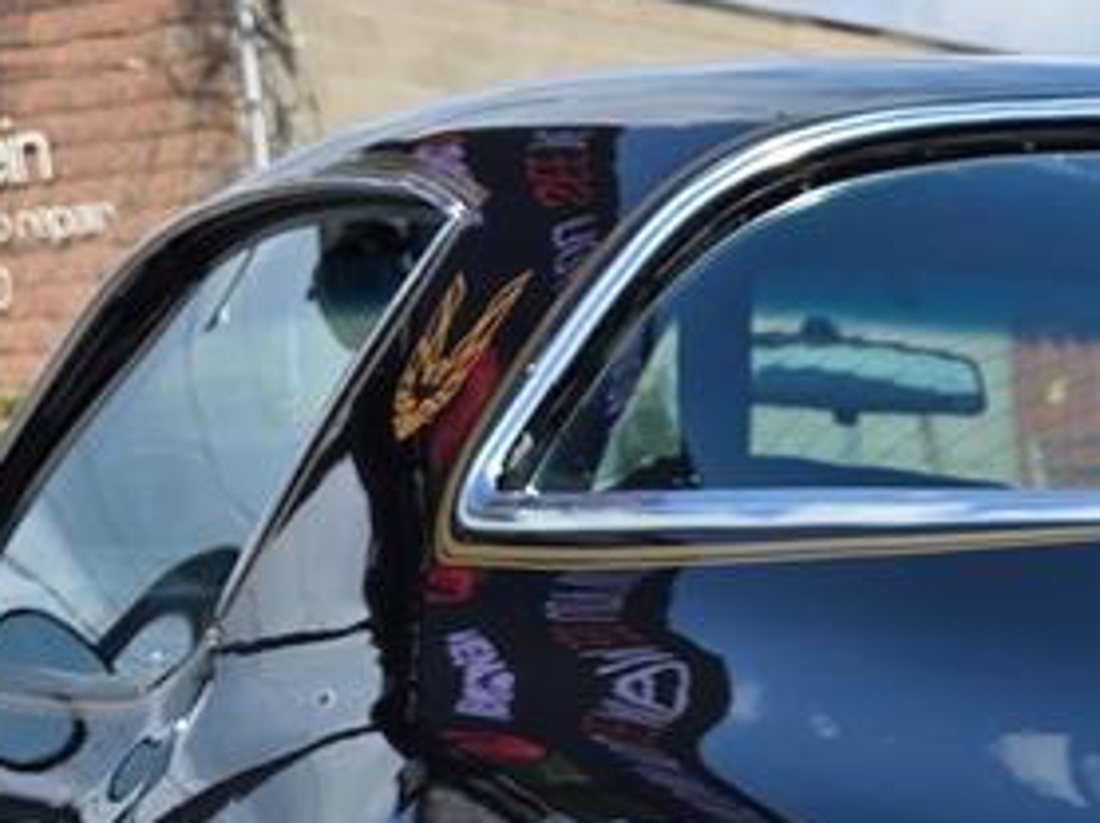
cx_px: 1907
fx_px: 3365
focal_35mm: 106
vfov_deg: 12.6
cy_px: 1535
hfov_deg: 16.1
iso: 80
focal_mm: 6.3
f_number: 1.7
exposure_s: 1/4766
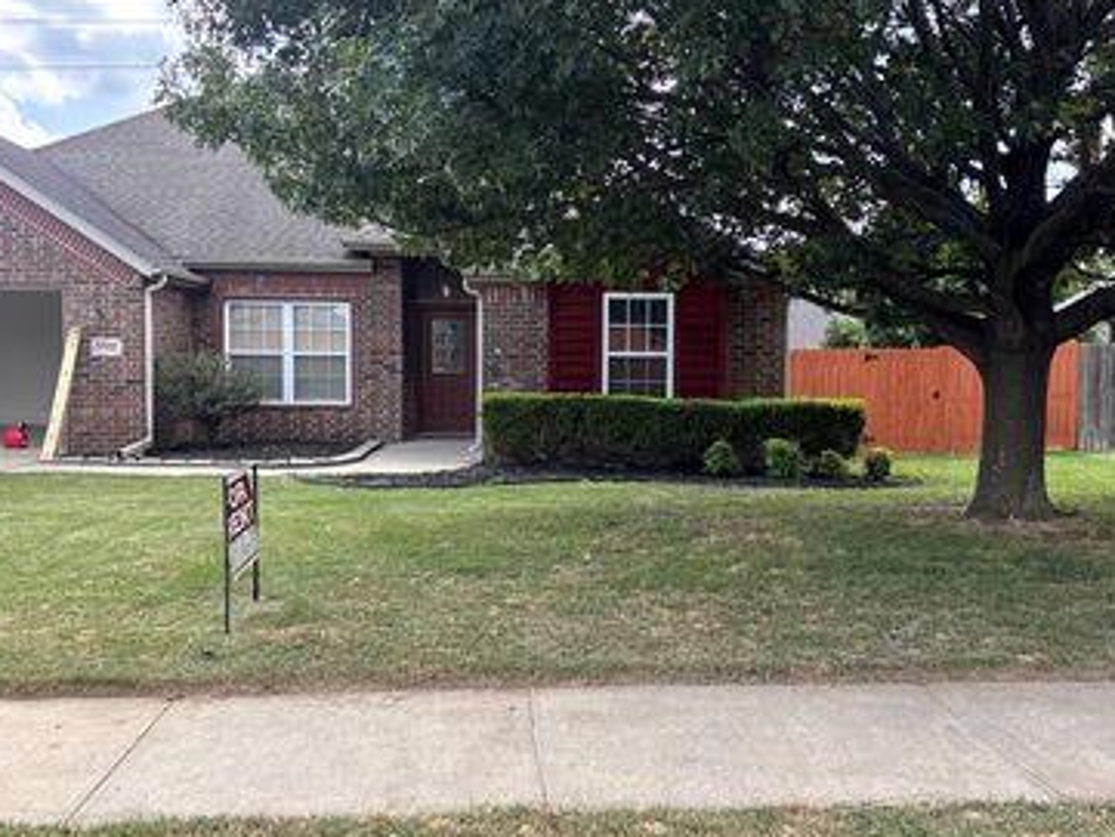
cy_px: 406
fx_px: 1160
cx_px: 587
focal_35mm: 36
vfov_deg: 39.7
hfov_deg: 51.3
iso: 50
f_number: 1.6
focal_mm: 5.96
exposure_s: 1/581
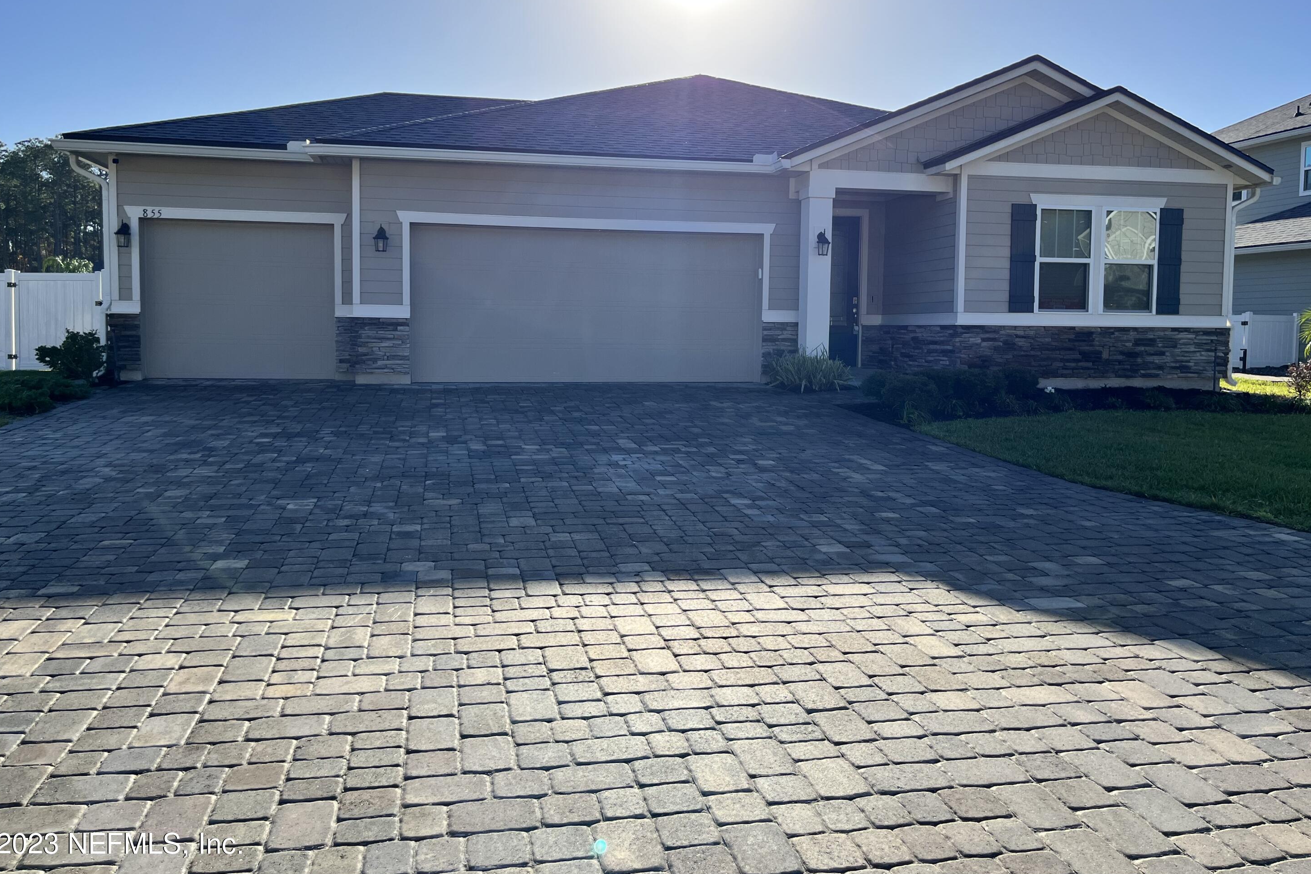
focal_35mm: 28
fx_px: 1020
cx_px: 651
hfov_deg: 65.5
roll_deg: -1.5
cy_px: 381
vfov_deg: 46.3
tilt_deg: -2.9
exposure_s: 1/3521
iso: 50
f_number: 1.6
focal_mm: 5.1
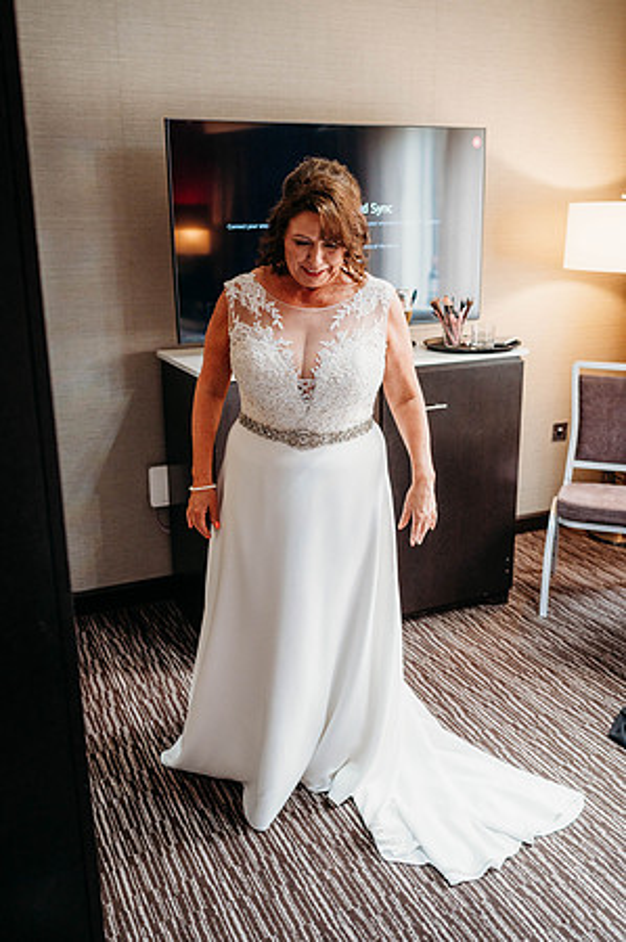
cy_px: 471
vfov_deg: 54.5
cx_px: 313
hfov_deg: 37.8
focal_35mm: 35
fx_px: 915
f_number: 2.8
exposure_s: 1/200
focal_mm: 35
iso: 1100
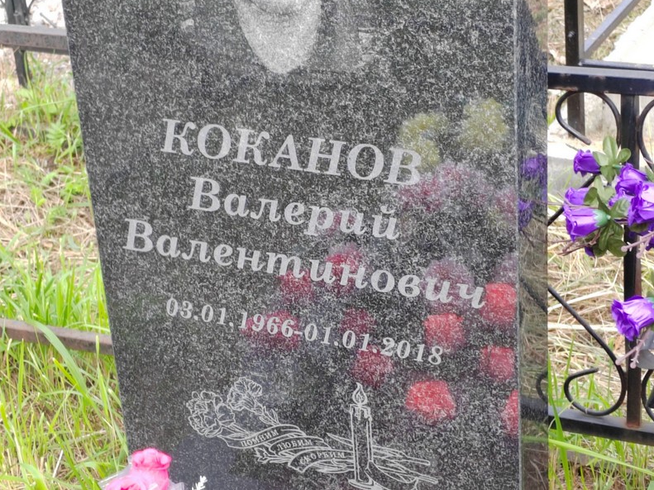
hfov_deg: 22.5
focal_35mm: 87
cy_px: 244
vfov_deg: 17.0
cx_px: 324
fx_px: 1643
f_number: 1.9
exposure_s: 1/160
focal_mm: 5.52
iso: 100
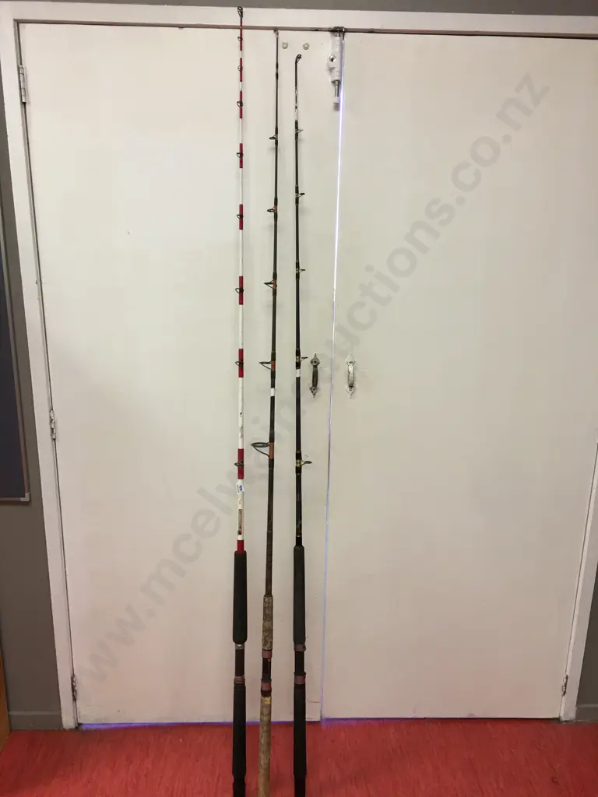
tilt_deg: -14.2
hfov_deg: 48.2
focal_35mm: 29
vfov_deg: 61.7
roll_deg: -2.0
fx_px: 668
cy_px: 398
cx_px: 299
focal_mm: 4.15
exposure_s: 1/17
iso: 50
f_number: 2.2
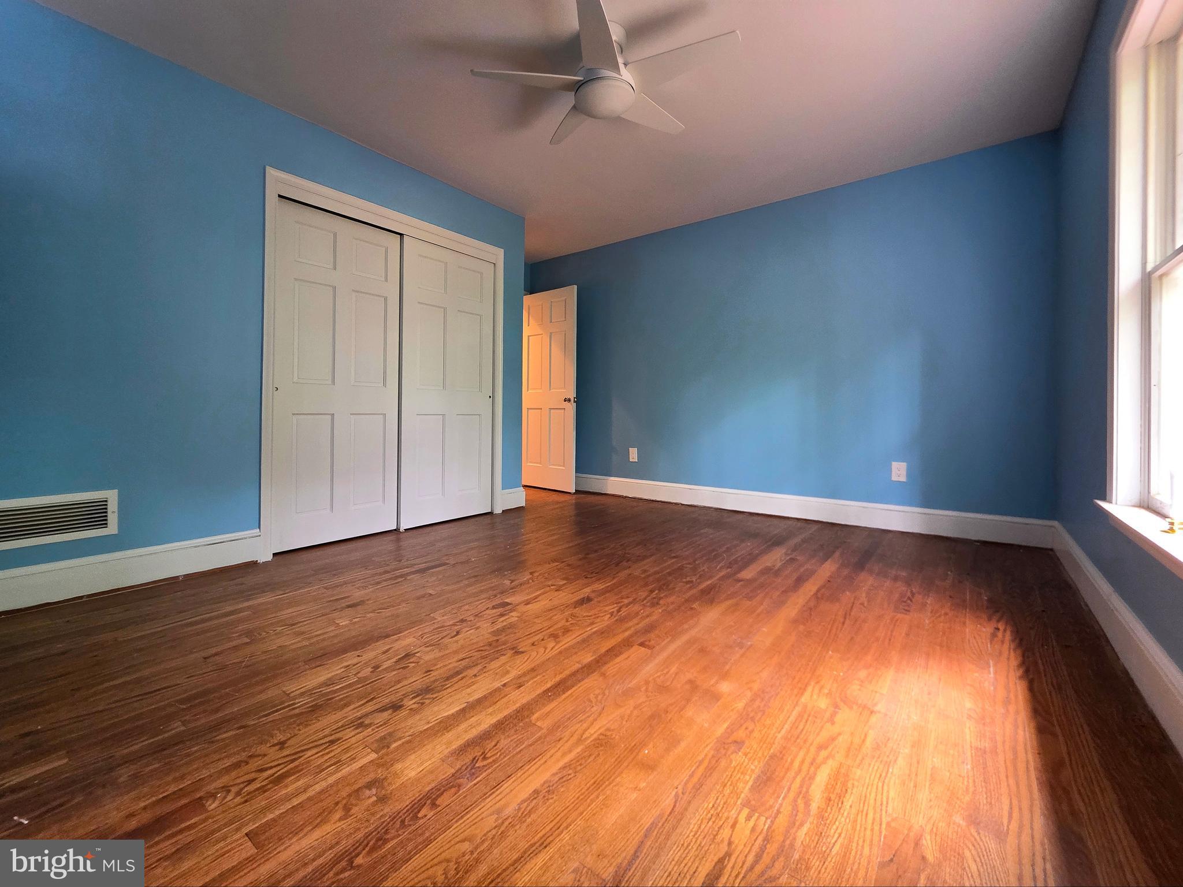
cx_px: 592
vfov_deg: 89.9
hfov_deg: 106.2
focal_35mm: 13
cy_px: 444
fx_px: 444
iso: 200
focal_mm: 2.2
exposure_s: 1/60.2
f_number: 1.9
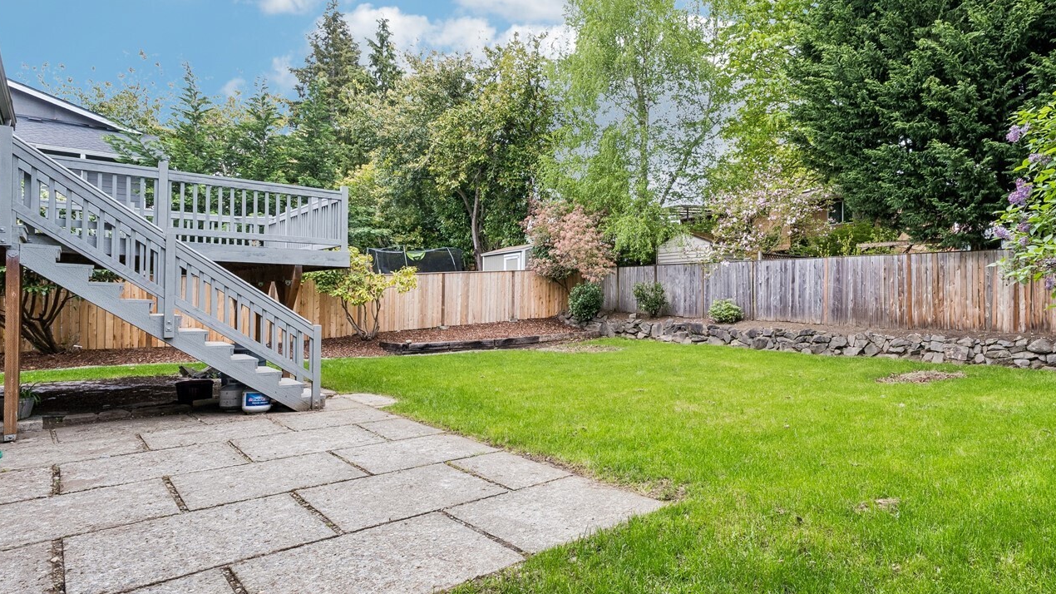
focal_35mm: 21
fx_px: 588
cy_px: 284
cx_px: 695
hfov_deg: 81.3
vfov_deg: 53.6
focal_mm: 10
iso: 250
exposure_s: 1/8
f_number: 9
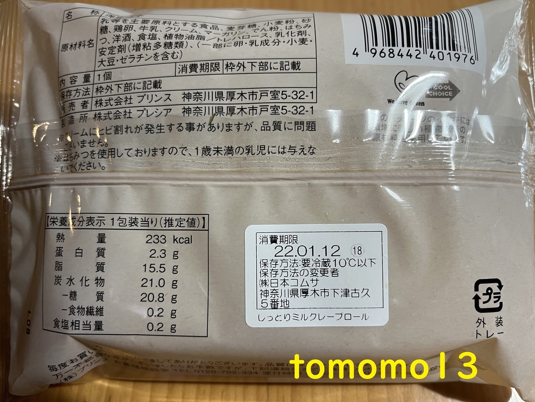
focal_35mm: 26
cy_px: 201
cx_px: 268
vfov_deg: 53.1
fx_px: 402
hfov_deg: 67.3
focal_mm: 5.1
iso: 64
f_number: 1.6
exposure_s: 1/50
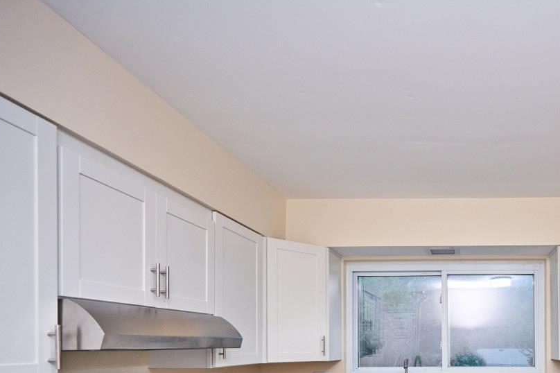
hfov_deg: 62.3
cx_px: 464
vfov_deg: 44.5
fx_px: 404
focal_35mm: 26
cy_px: 344
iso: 640
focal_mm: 14
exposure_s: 1/60
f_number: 4
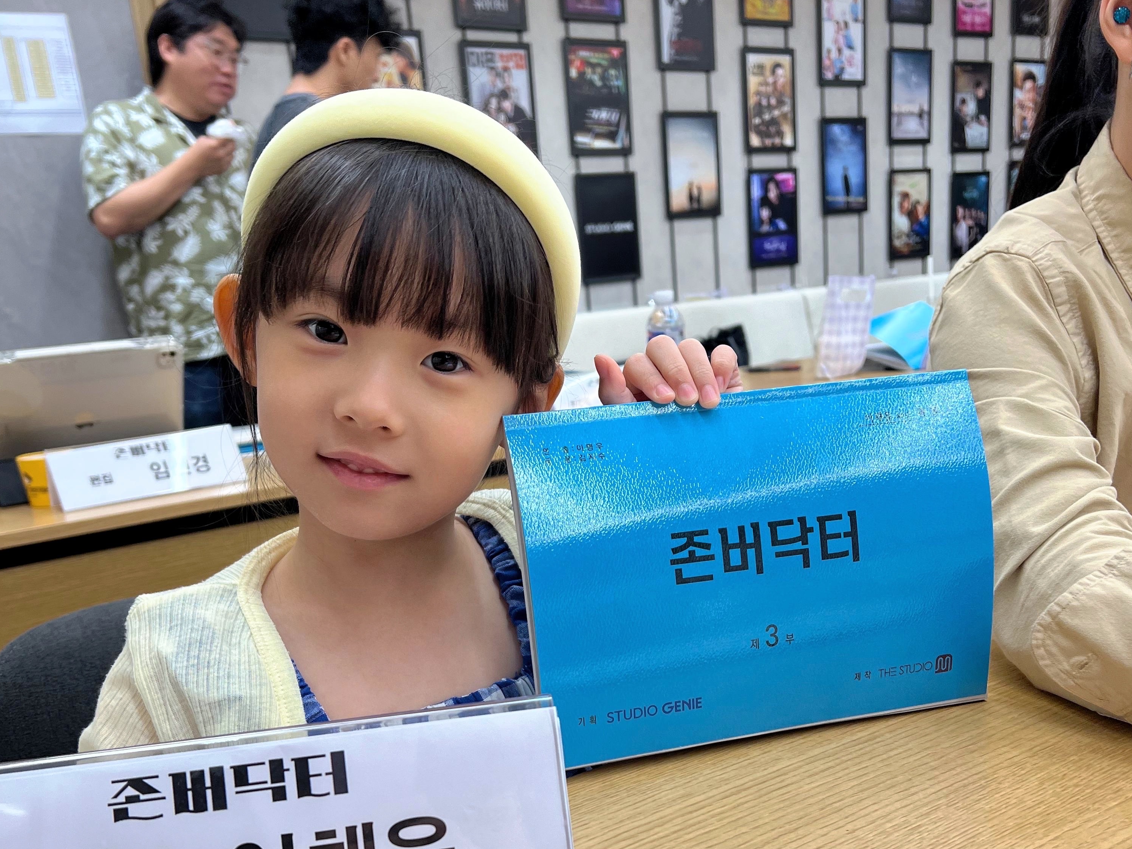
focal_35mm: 35
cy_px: 640
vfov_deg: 39.6
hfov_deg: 52.6
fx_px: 1145
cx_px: 568
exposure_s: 1/120
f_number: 1.5
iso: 80
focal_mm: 5.7
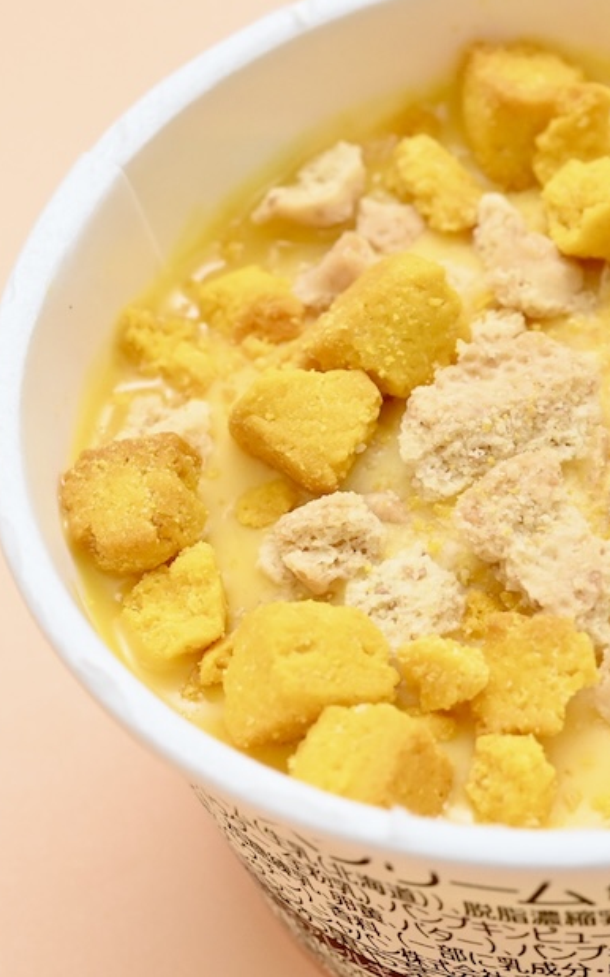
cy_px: 451
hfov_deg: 13.0
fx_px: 2635
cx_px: 615
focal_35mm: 99
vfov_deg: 21.0
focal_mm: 60
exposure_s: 1/200
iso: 6400
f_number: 14
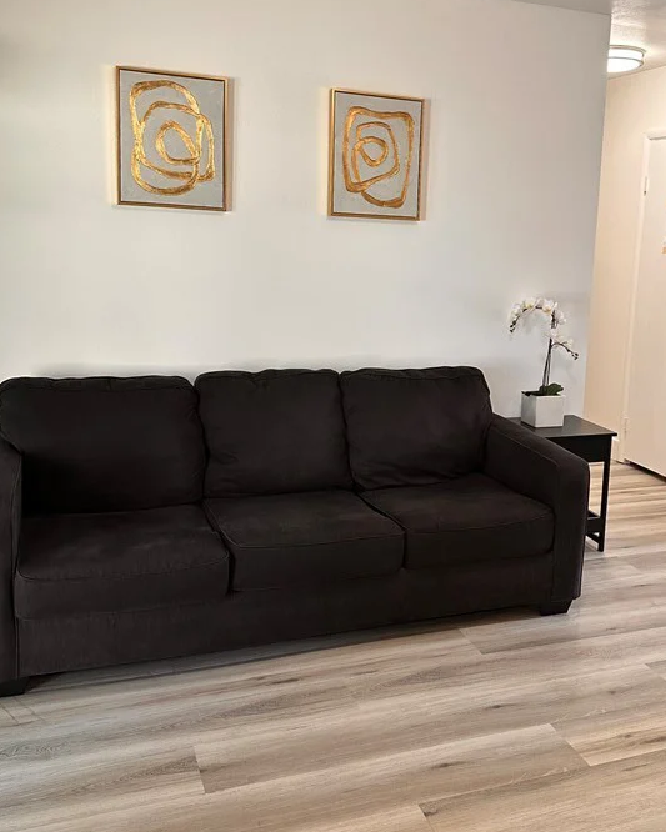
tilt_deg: -9.5
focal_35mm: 36
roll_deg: -1.5
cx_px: 451
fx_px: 887
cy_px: 371
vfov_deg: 50.2
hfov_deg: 40.6
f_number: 1.78
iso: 125
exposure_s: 1/120
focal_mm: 6.86
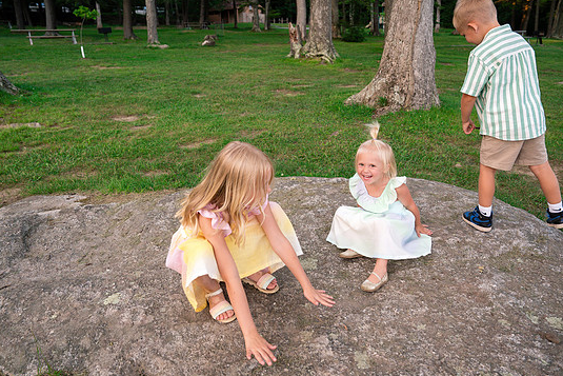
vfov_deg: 49.6
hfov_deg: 69.4
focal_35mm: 26
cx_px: 283
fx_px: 407
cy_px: 189
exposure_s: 1/250
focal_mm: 24
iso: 500
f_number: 3.5
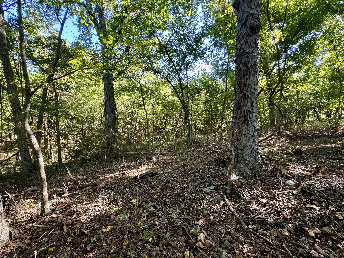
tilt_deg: -4.0
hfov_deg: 102.1
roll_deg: +0.2
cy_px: 129
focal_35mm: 14
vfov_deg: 85.7
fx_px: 139
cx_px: 172
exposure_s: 1/99
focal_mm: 2.22
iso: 125
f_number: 2.2
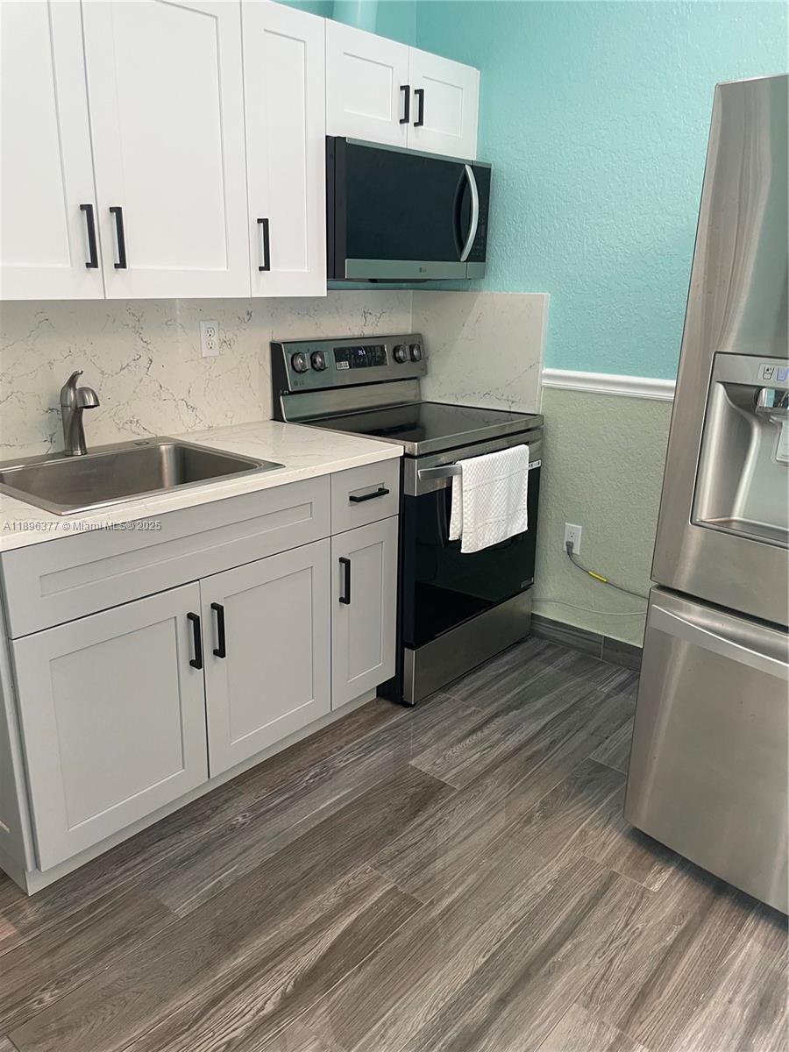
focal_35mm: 26
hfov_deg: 53.1
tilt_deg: -17.0
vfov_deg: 67.3
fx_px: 790
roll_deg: -1.4
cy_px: 526
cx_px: 394
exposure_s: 1/60
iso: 100
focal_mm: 4.2
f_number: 1.6
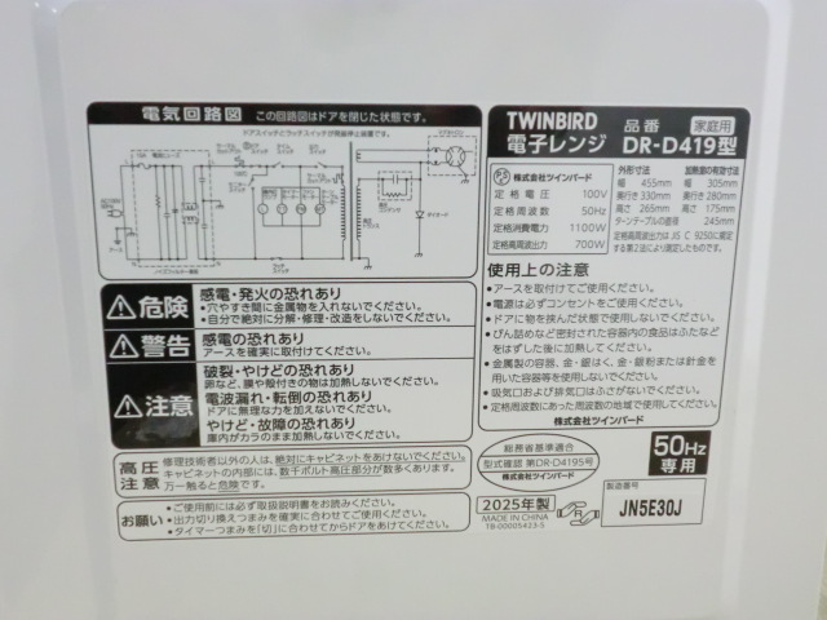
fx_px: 908
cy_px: 310
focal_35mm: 38
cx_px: 414
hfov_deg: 49.0
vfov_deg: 37.7
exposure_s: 1/20
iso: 800
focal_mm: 6.9
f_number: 3.9
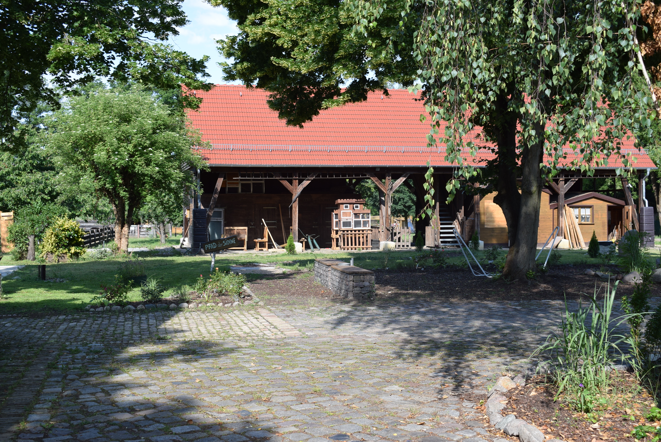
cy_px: 221
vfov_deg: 28.1
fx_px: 882
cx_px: 330
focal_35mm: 48
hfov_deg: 41.1
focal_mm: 32
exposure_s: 1/250
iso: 200
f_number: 8
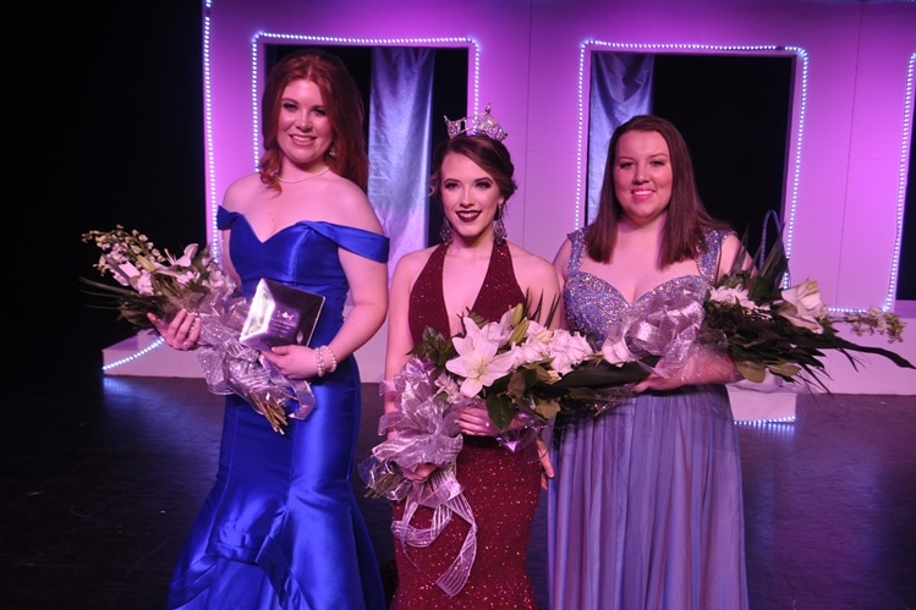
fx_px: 814
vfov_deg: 41.1
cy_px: 306
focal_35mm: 32
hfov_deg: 58.7
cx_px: 435
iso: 400
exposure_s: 1/100
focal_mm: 20
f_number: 5
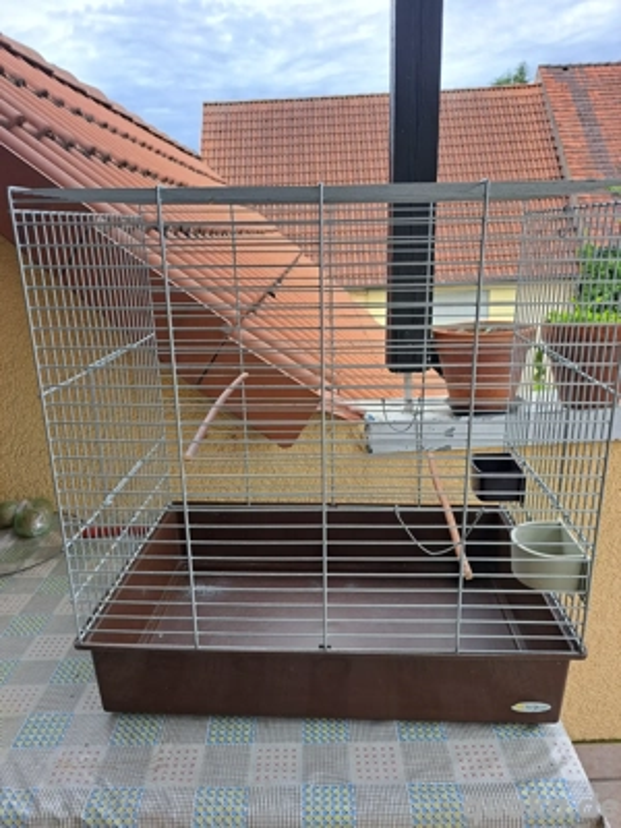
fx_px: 574
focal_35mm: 24
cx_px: 310
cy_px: 414
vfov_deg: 71.6
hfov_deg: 56.8
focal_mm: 5.23
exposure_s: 1/350
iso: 50
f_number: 1.8
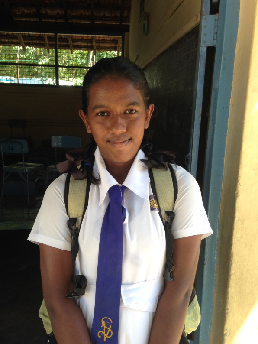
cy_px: 177
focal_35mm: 36
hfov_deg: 39.6
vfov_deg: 51.3
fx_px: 358
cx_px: 118
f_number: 2.4
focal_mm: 4.12
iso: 50
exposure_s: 1/120
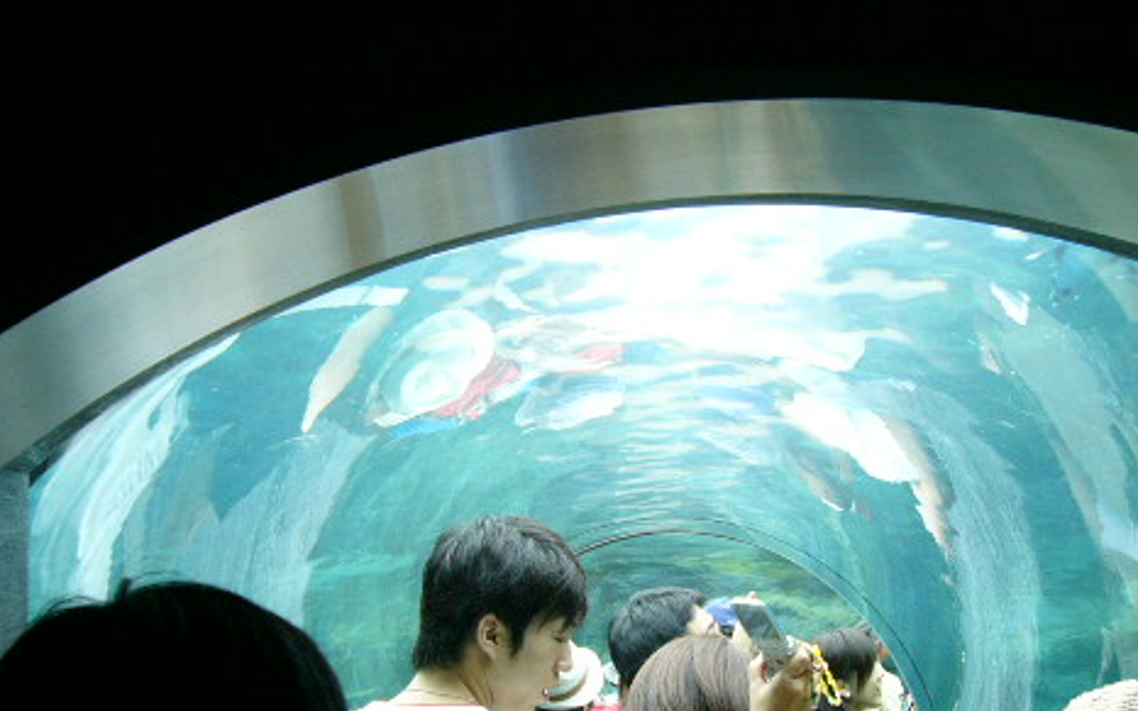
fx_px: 1581
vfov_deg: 25.3
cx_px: 654
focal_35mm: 51
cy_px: 430
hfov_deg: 39.5
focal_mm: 5.8
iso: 100
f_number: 2.8
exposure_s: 1/125
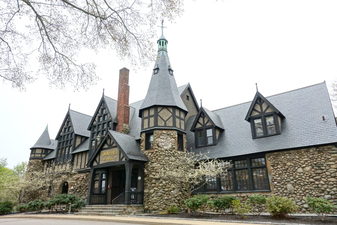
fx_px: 225
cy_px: 112
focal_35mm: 24
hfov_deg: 73.7
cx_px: 168
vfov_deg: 53.1
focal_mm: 8.8
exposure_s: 1/640
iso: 125
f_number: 4
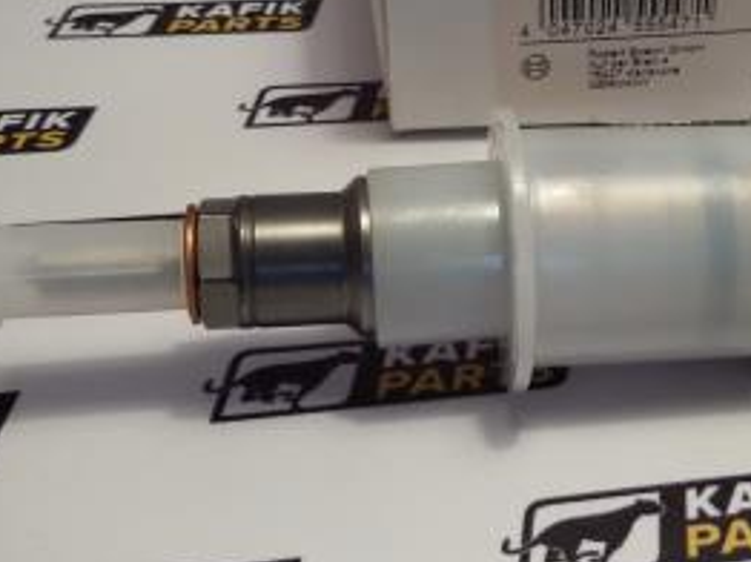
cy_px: 237
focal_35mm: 64
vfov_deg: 22.9
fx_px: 1387
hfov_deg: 29.2
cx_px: 662
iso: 50
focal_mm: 2.93
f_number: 2.4
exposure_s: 1/33
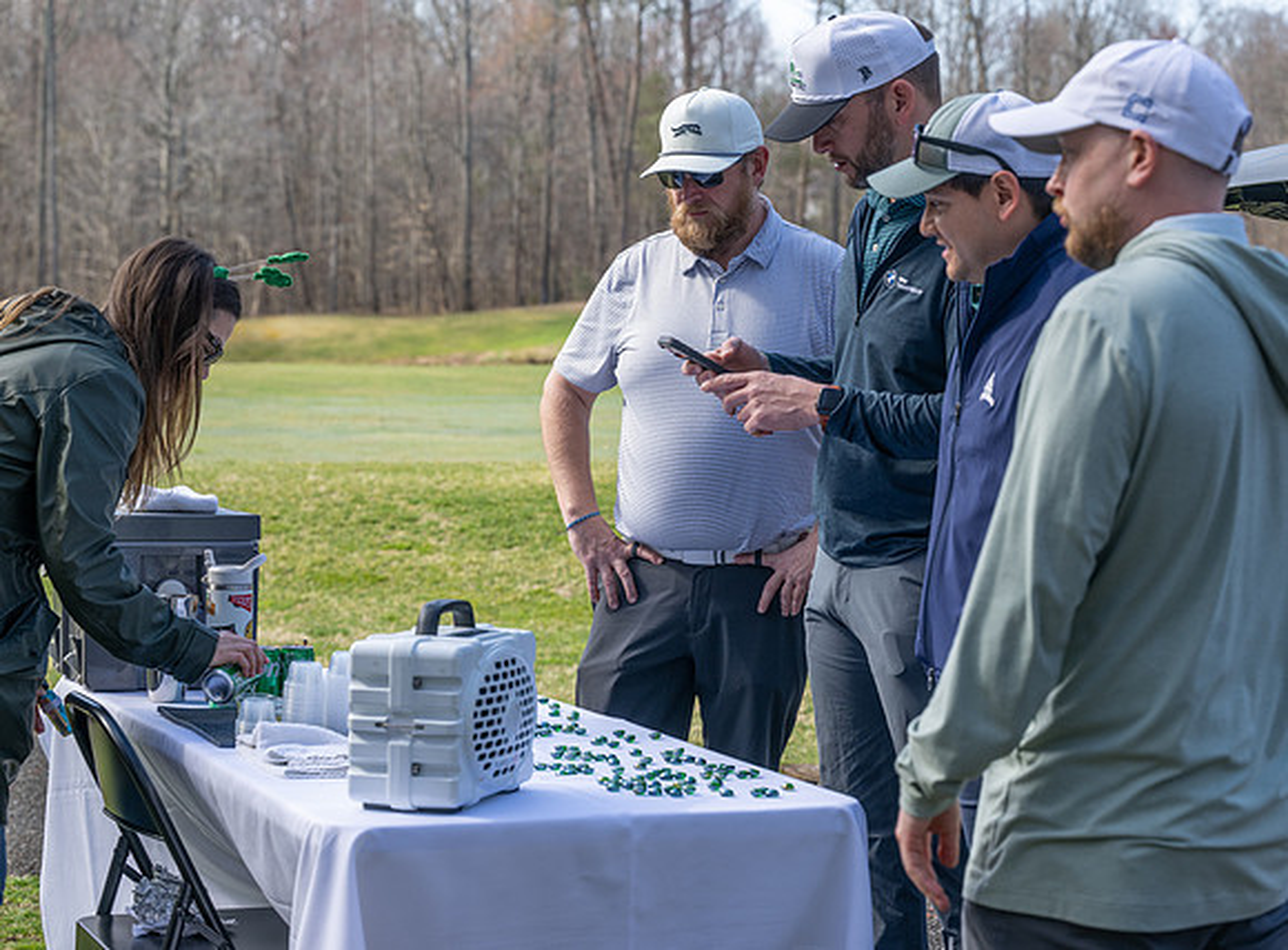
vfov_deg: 19.1
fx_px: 2818
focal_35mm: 76
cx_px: 715
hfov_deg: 25.7
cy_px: 476
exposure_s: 1/500
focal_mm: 70
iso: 200
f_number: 5
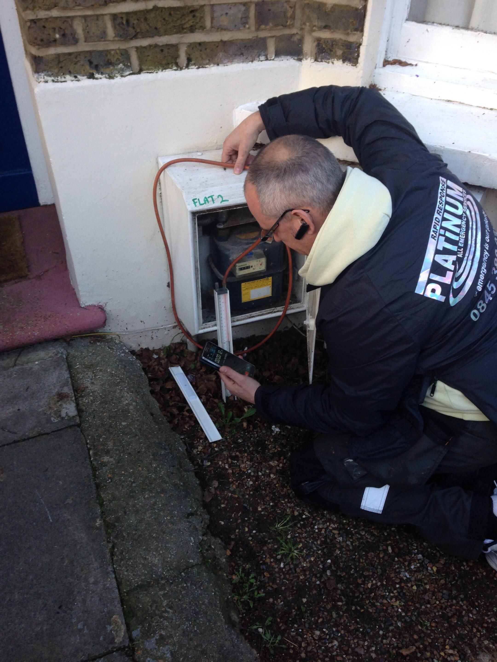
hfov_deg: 42.9
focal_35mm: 33
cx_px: 248
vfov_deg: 55.4
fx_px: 632
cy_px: 331
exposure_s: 1/120
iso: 80
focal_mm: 4.12
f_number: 2.4
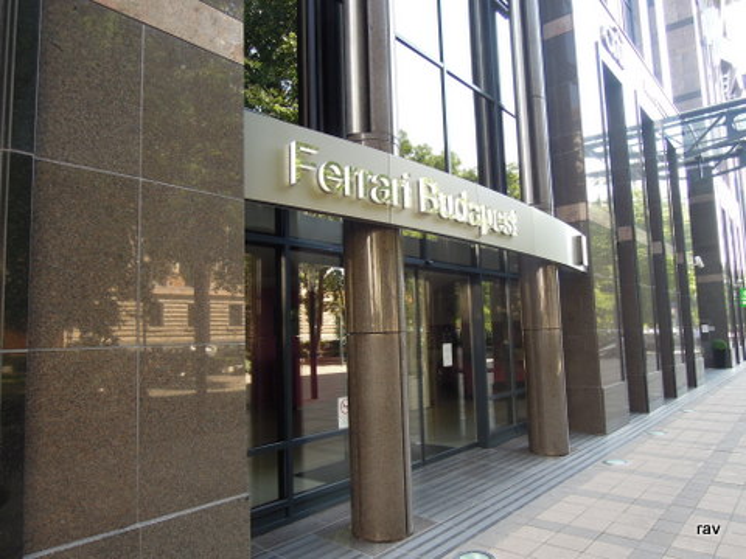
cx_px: 373
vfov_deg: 56.8
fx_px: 517
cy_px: 280
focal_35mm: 24
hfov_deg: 71.6
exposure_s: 1/125
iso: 160
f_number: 2.8
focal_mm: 4.3
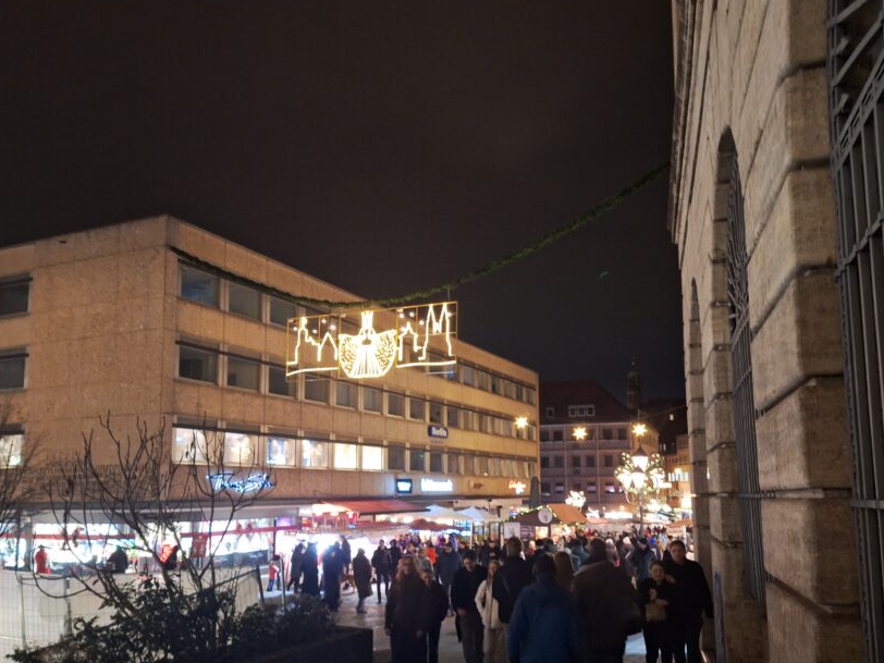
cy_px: 405
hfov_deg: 61.6
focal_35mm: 29
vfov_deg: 47.9
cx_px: 457
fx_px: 741
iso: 500
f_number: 1.8
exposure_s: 1/20
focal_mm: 5.54
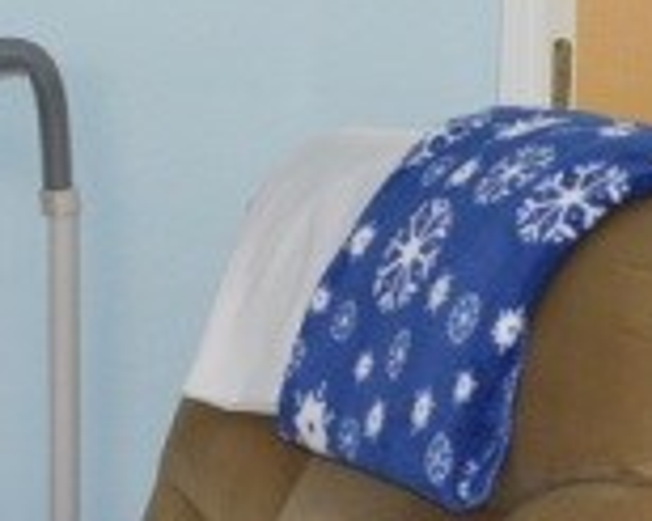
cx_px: 102
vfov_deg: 9.1
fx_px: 3240
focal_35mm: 168
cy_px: -2
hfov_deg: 11.4
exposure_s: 1/60
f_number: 3.5
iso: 500
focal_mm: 18
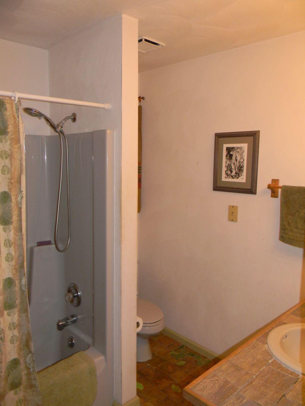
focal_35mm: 28
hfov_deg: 49.8
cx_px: 152
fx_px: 329
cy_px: 203
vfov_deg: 63.4
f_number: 3.5
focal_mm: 5
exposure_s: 1/26
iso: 200
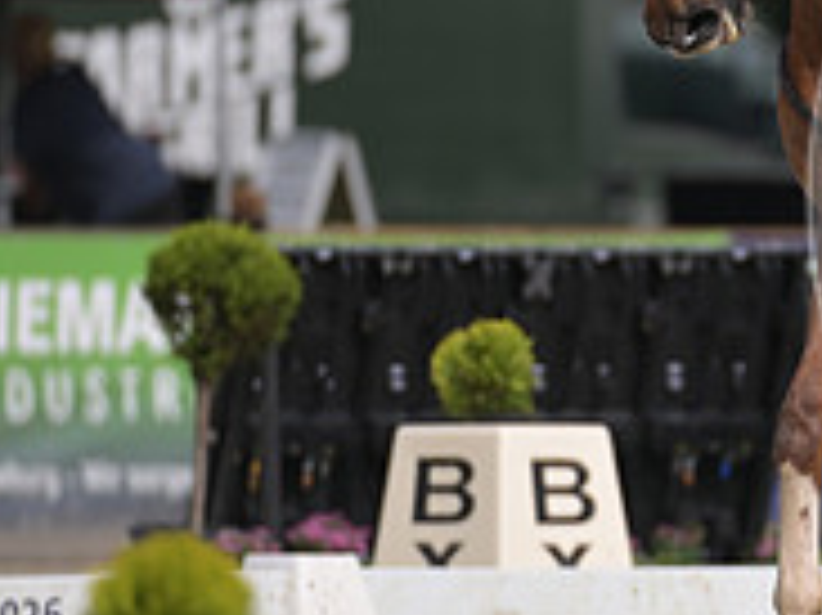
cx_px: 1222
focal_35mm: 1221
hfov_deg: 1.6
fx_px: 28975
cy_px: 132
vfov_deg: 1.2
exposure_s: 1/1250
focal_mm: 400
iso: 160
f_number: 5
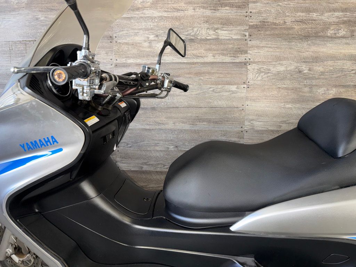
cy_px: 134
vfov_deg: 56.8
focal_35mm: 24
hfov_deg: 71.6
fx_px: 247
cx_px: 178
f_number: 1.78
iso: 64
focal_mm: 6.76
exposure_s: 1/30
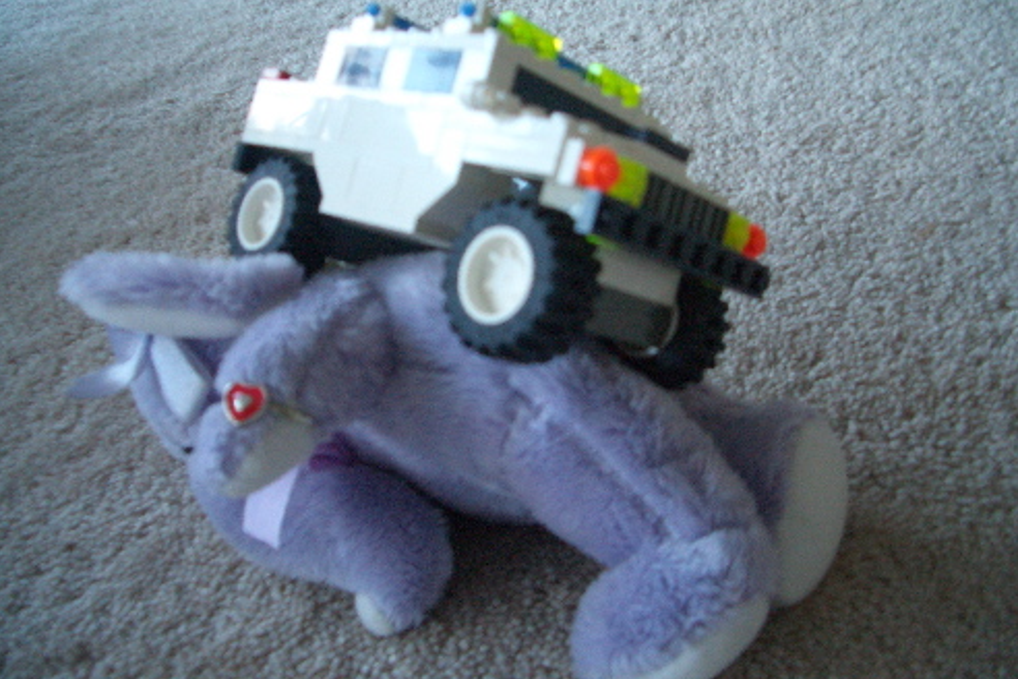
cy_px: 318
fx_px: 1046
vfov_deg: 35.9
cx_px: 509
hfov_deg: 51.9
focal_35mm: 37
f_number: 2.6
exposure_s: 1/60
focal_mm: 5.8
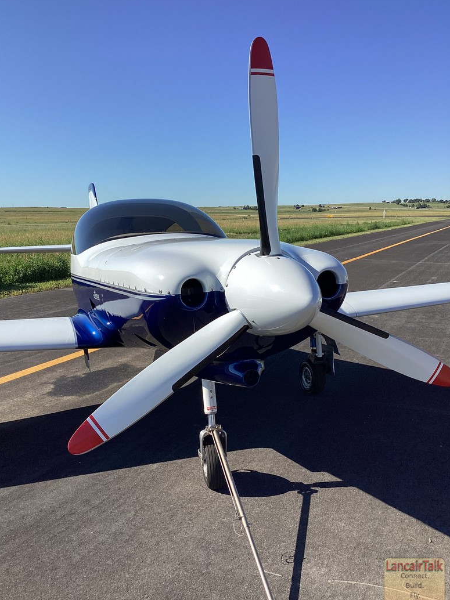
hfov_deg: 44.1
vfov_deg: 56.8
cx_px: 219
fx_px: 555
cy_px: 306
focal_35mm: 32
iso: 25
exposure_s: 1/1567
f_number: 2.4
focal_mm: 3.3
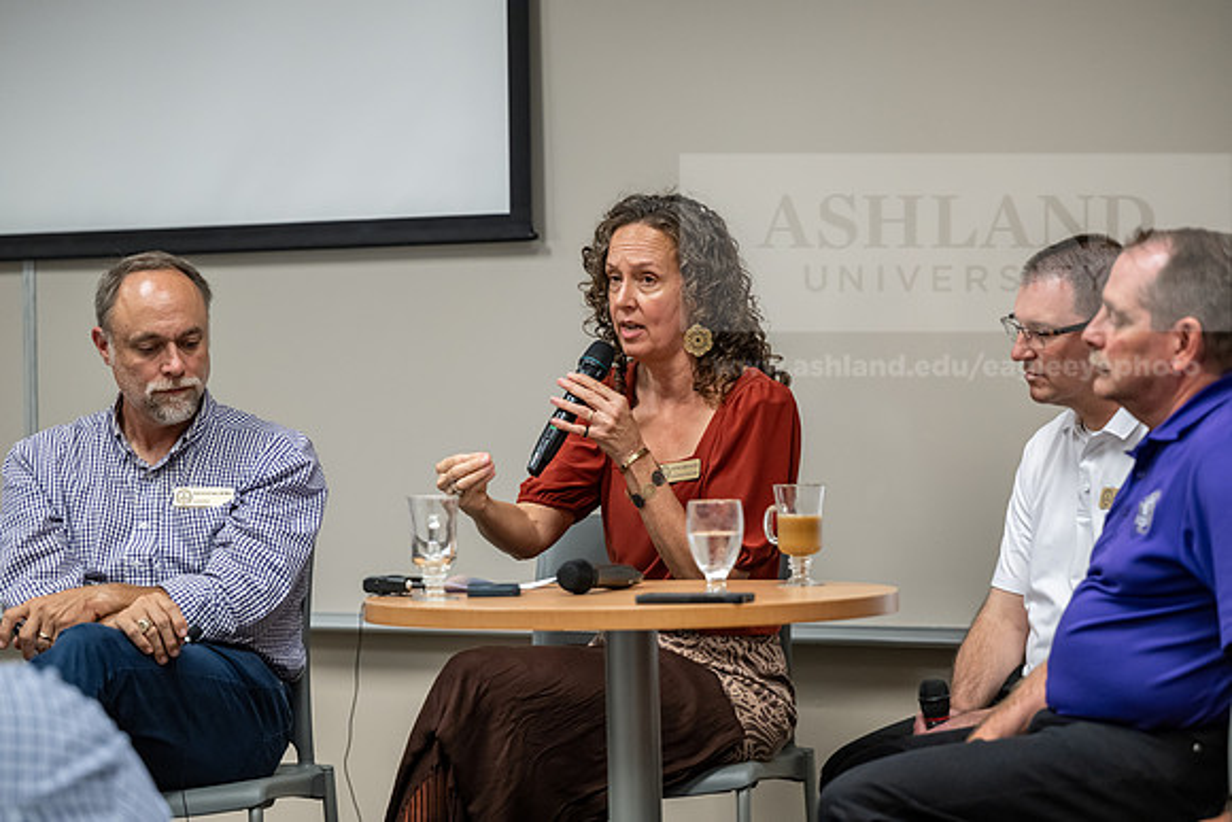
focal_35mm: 125
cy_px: 411
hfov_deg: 16.4
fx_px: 4279
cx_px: 616
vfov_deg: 11.0
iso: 1600
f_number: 2.8
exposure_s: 1/160
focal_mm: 125
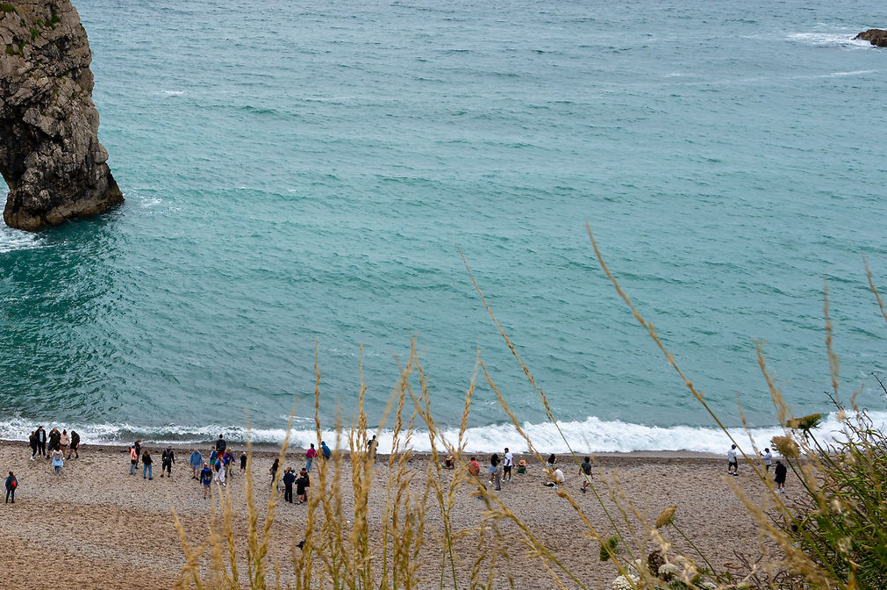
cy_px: 137
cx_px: -104
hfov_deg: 31.0
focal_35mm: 57
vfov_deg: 23.5
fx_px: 1403
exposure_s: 1/125
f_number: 11
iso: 110
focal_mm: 24
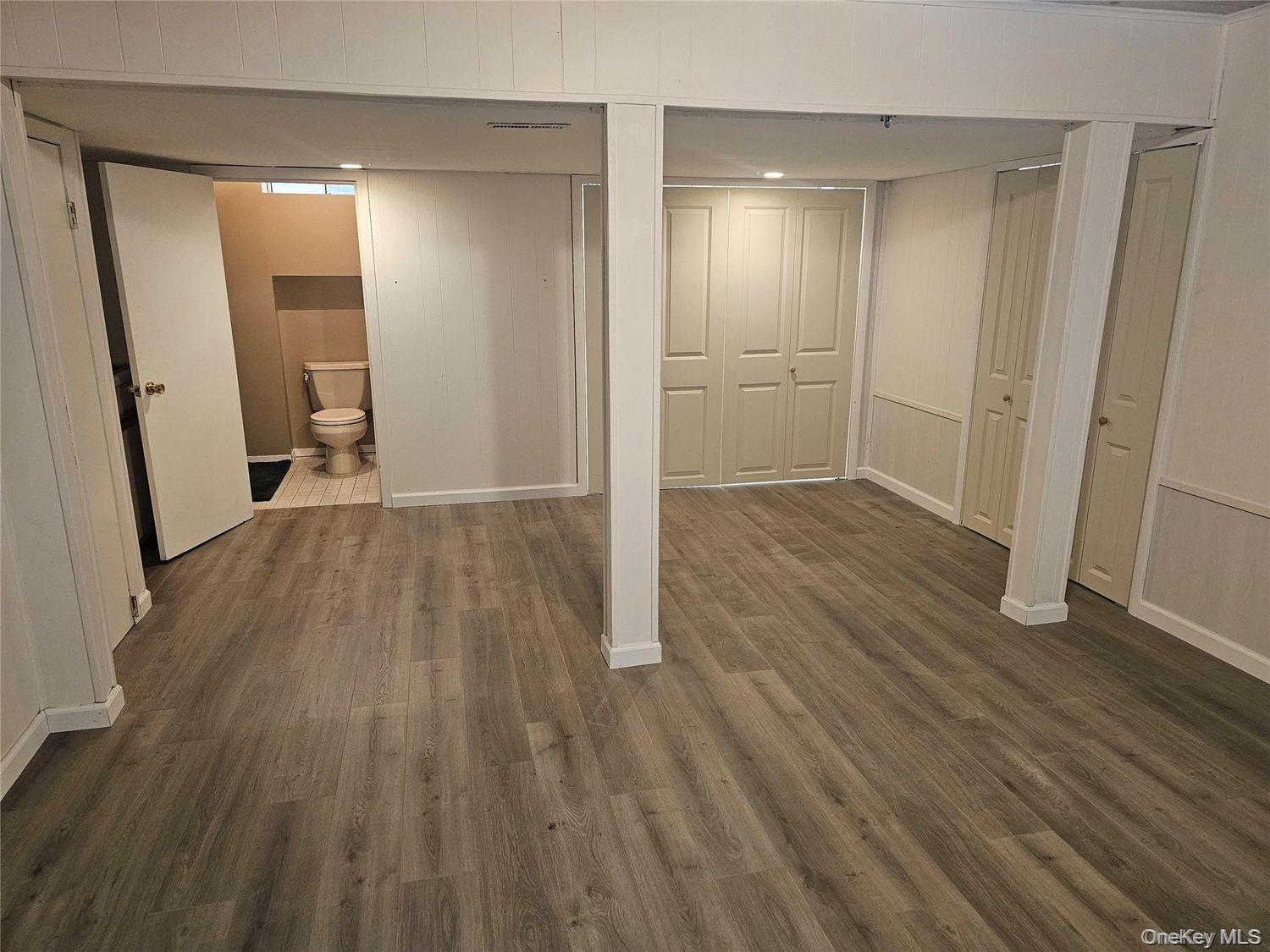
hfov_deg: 73.9
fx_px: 844
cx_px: 635
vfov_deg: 58.9
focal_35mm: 23
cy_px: 476
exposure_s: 1/60
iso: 640
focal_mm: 6.3
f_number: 1.7
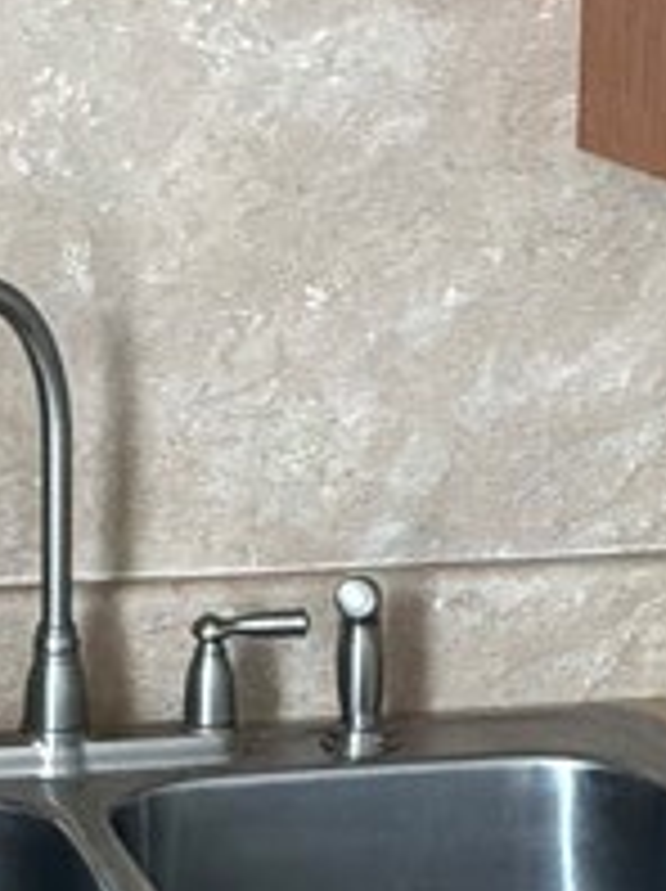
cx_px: 162
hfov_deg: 10.2
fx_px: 3728
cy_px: 868
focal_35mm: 145
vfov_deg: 13.5
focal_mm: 3
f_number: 1.8
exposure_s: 1/60
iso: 125
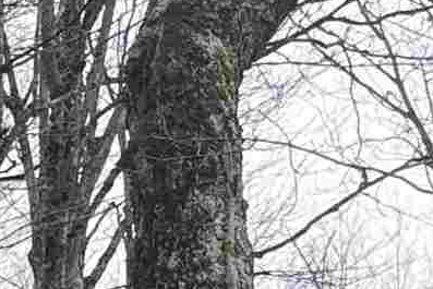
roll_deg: -2.9
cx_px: -1005
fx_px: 2322
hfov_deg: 8.4
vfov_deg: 6.6
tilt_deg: +9.7
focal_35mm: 193
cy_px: 797
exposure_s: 1/2703
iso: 80
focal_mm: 6.76
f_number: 1.78
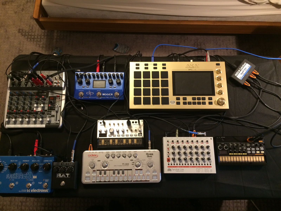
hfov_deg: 61.7
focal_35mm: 29
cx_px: 140
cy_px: 106
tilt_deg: -76.1
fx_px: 235
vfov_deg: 48.2
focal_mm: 4.15
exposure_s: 1/24
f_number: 2.2
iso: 320
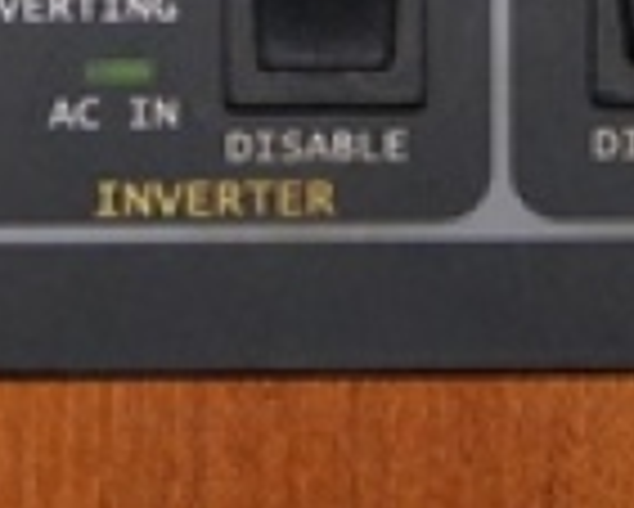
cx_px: 232
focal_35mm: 269
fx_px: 5051
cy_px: -602
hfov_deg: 7.2
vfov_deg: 5.6
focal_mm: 30
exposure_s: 1/60
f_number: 5.6
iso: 400
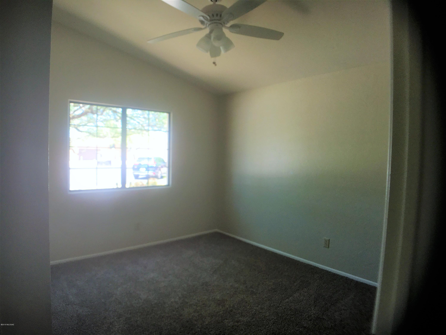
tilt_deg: -2.5
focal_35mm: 29
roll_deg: -1.5
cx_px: 223
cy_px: 168
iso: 25
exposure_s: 1/60
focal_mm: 4.15
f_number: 2.2
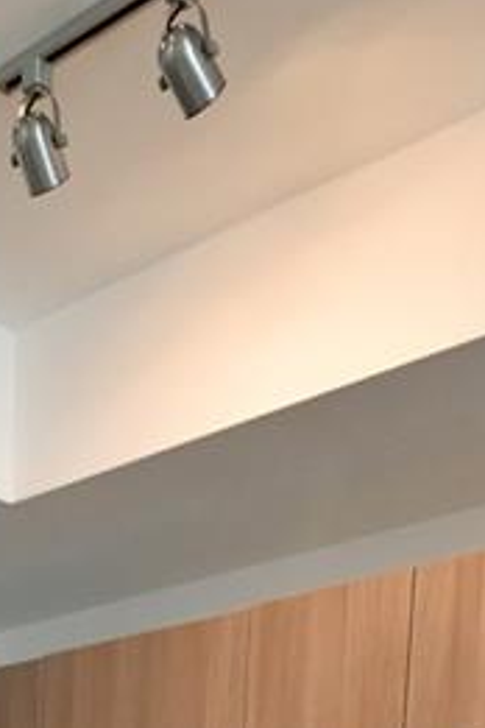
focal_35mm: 69
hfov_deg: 19.4
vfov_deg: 20.4
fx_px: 1394
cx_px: 50
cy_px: 1325
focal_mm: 10
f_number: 6.3
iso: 2500
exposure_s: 1/100
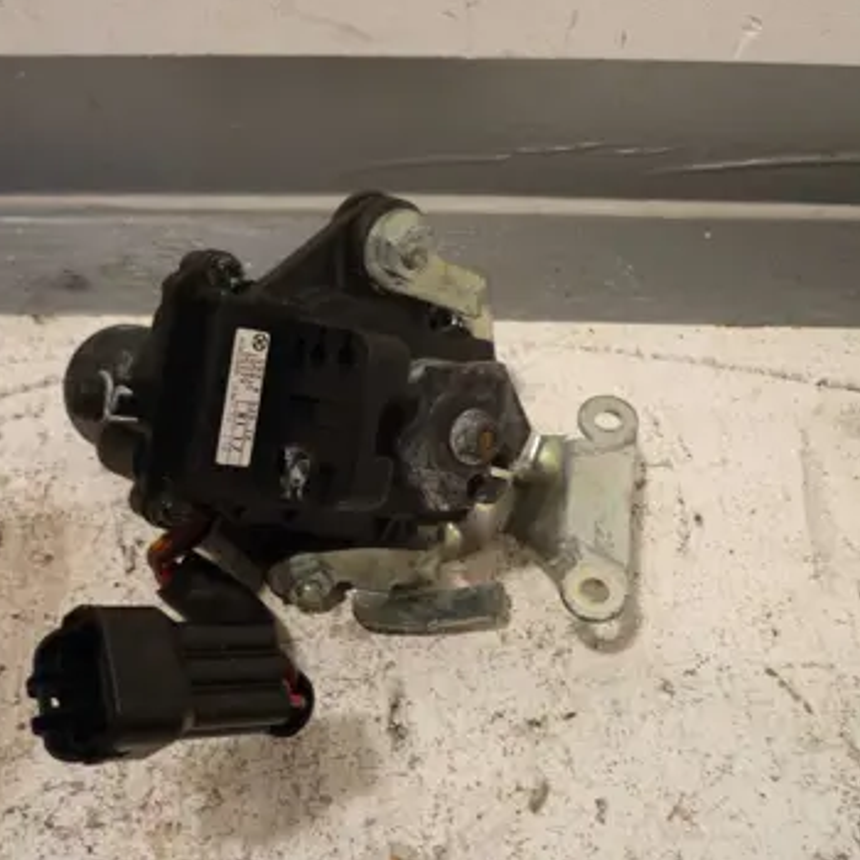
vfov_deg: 41.9
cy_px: 423
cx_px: 359
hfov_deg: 41.7
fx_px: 1124
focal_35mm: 40
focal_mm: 5.5
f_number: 2.8
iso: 80
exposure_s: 1/30
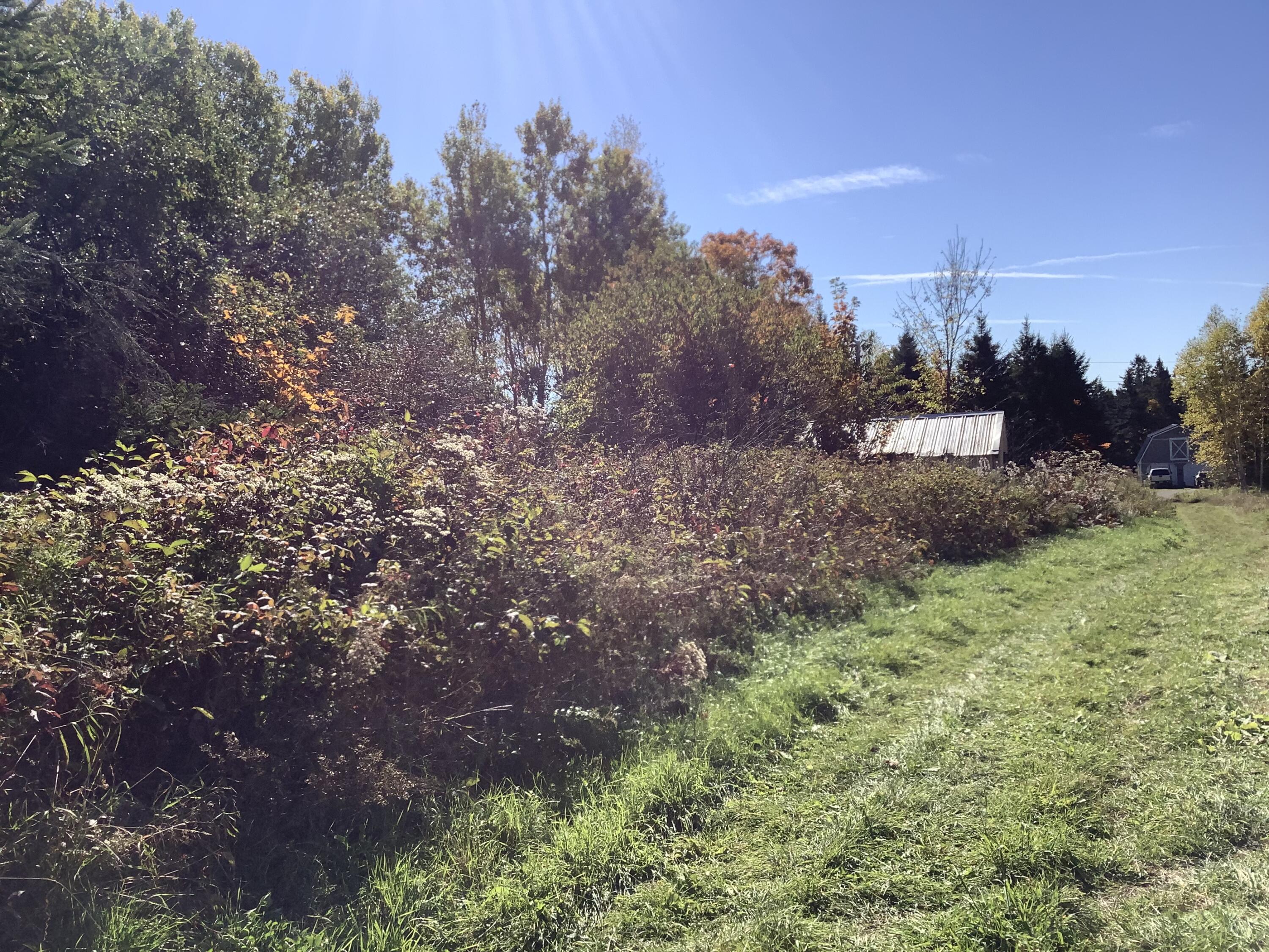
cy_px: 476
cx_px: 634
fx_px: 1136
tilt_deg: -3.0
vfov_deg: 45.4
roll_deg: +2.6
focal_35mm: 31
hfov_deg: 58.4
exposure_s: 1/1567
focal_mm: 3.3
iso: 25
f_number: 2.4
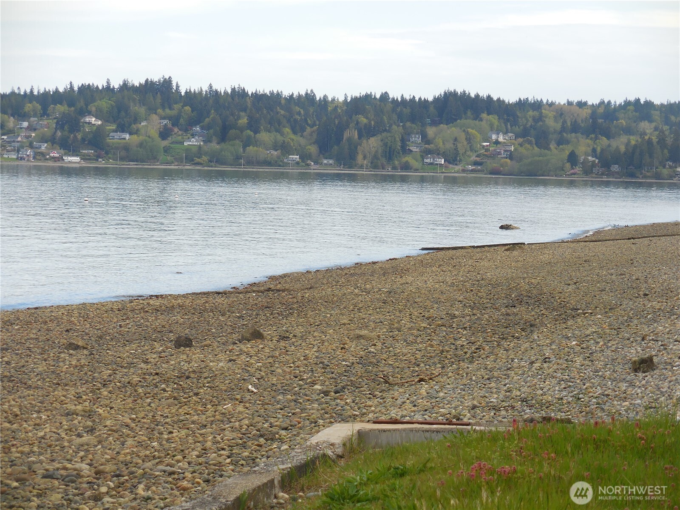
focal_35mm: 130
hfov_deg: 15.2
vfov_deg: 11.4
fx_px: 2554
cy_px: 255
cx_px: 340
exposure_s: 1/320
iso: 125
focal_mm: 23.4
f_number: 5.3
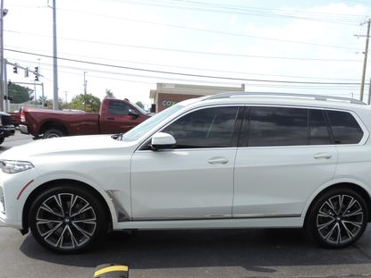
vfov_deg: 38.0
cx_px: 221
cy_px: 195
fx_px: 396
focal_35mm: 37
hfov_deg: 49.9
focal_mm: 4.3
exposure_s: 1/800
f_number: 3
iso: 80
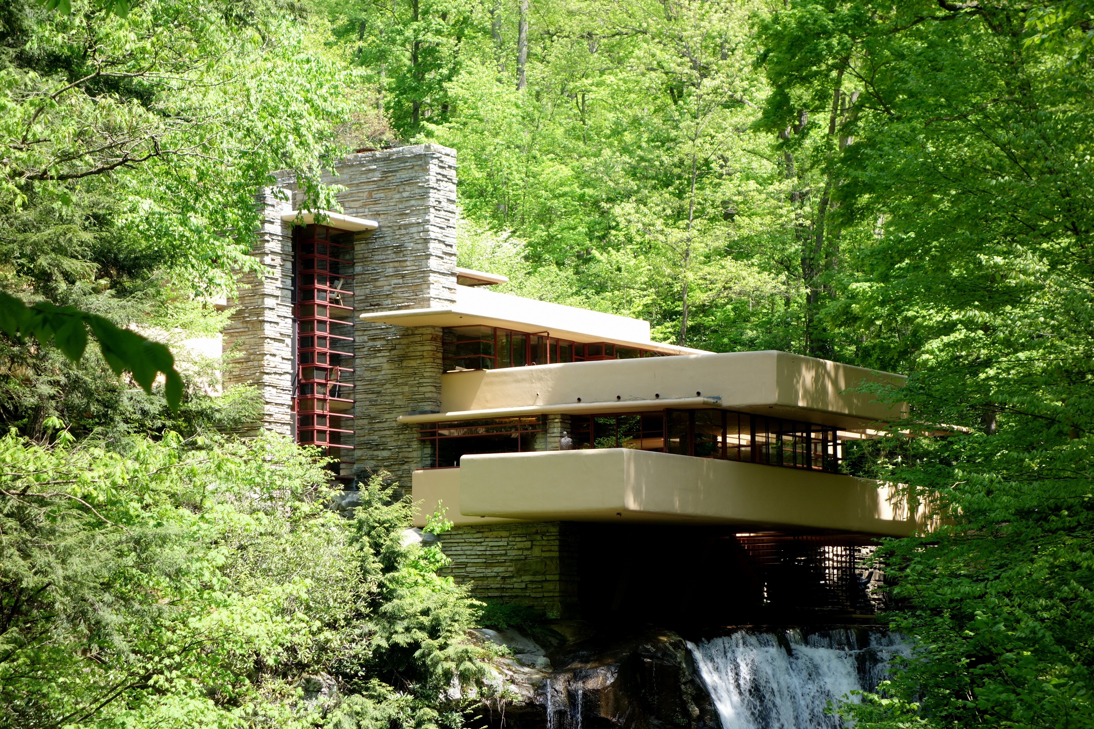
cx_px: 547
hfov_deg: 20.4
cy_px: 364
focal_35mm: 100
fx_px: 3039
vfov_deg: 13.7
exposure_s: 1/125
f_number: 5.6
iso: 125
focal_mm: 37.1
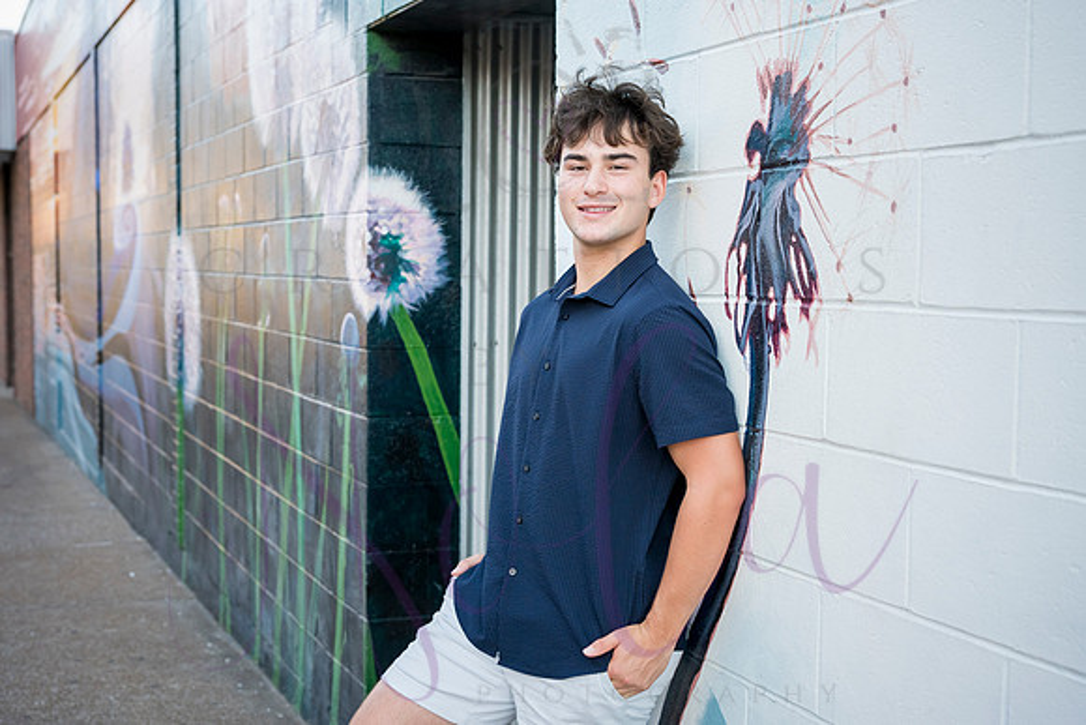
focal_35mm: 48
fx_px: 1438
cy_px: 357
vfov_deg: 28.3
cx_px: 543
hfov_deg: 41.4
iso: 720
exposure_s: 1/640
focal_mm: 46
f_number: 4
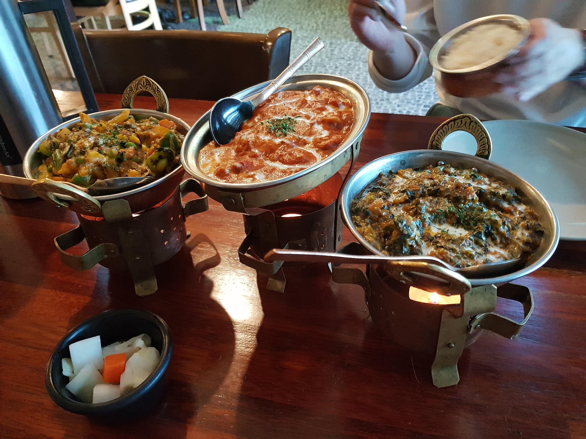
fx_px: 440
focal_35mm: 26
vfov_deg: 53.1
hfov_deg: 67.3
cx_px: 293
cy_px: 220
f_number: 1.7
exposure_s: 1/60
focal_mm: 4.3
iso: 640
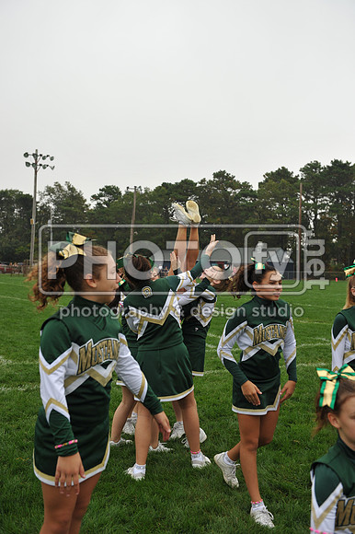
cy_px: 267
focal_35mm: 42
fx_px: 622
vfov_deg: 46.4
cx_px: 178
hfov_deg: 31.9
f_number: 4
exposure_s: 1/2000
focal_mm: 42
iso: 800
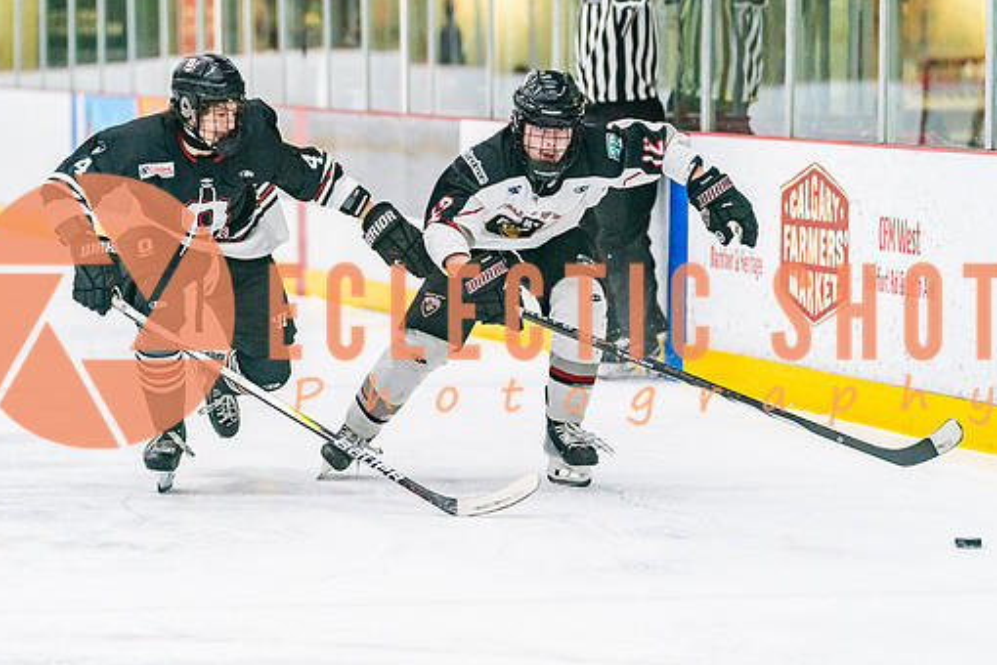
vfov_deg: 6.9
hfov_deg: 10.3
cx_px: 406
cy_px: 342
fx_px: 5511
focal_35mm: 199
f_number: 2.8
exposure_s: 1/1250
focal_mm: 134
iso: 3200
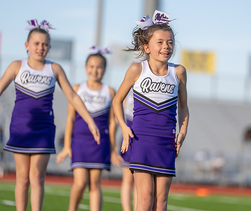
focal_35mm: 224
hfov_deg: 8.5
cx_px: 158
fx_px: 1696
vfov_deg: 7.1
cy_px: 106
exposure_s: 1/1000
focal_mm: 185
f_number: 2.8
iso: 100
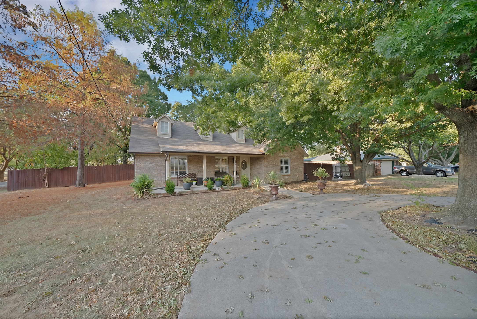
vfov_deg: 90.1
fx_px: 159
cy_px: 160
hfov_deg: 112.6
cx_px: 238
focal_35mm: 12
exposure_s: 1/13
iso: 640
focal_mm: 12
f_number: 9
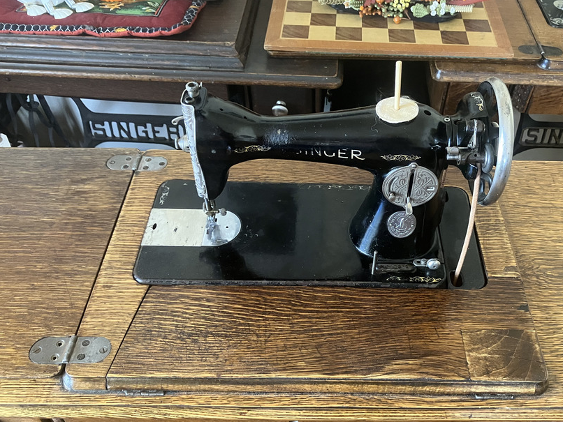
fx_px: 569
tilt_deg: -45.1
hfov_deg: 52.2
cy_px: 226
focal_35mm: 35
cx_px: 343
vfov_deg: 40.7
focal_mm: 3.99
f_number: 1.8
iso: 400
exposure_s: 1/35
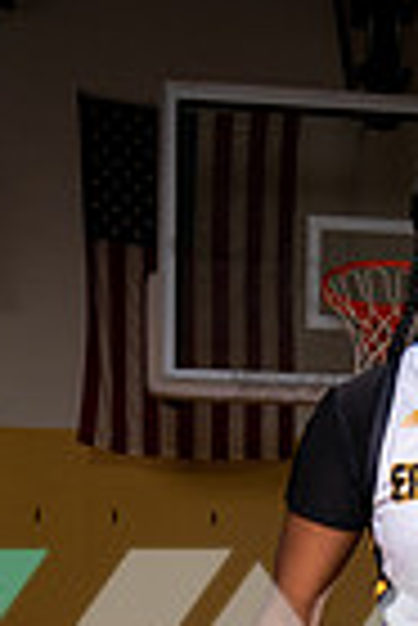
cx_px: 449
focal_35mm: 84
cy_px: 1009
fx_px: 1459
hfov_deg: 15.9
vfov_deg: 19.9
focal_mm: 26
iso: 320
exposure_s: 1/400
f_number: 6.3
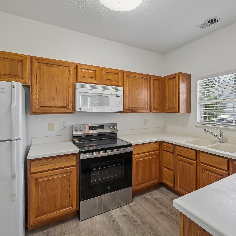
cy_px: 112
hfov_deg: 77.1
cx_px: 137
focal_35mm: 19
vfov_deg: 77.6
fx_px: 147
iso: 140
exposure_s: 1/15
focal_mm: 14
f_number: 8
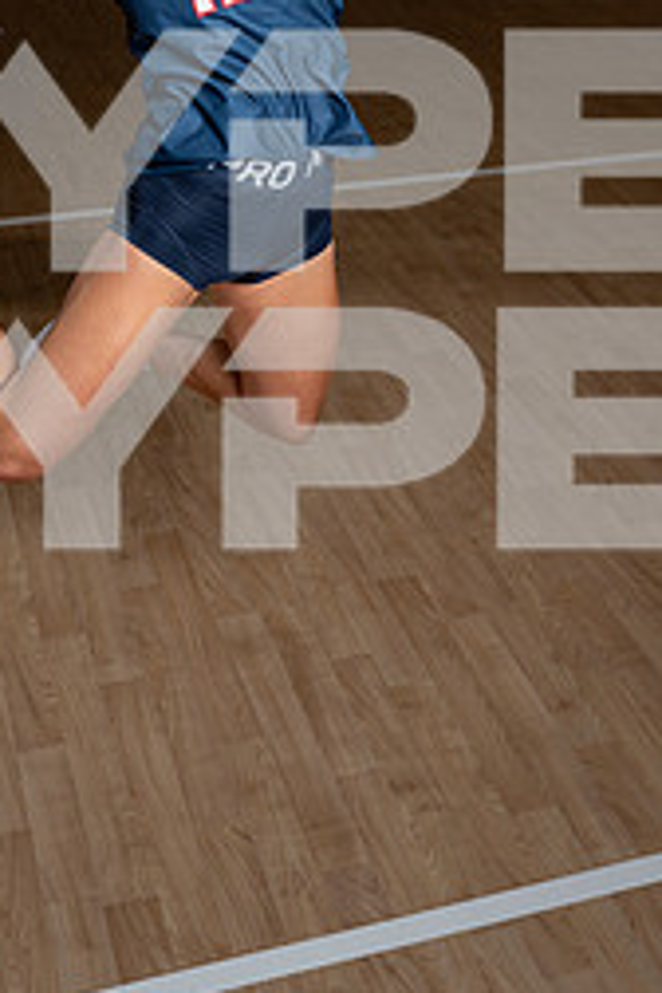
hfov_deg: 26.7
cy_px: 154
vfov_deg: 37.7
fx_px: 1379
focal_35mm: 50
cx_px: 185
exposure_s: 1/250
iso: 100
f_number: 8
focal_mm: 28
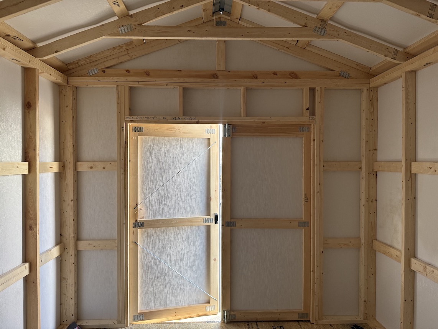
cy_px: 164
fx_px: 304
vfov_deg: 56.8
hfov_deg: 71.6
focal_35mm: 24
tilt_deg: +0.2
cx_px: 219
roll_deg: +1.8
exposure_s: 1/112
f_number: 1.78
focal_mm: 6.76
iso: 200
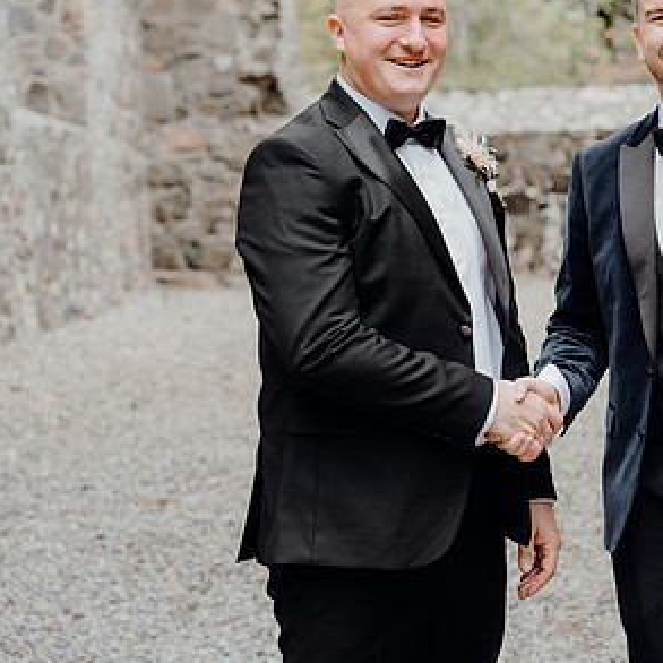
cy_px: 241
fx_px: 2405
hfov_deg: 15.5
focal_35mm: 111
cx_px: 577
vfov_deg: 15.7
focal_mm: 66
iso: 160
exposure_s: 1/160
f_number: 3.5
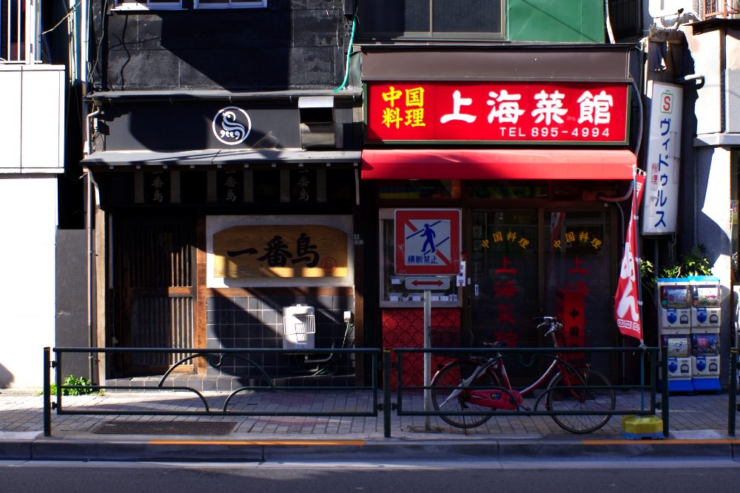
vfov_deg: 31.9
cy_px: 246
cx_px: 370
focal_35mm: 42
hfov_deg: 46.4
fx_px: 863
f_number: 7.1
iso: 100
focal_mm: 28
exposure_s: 1/80
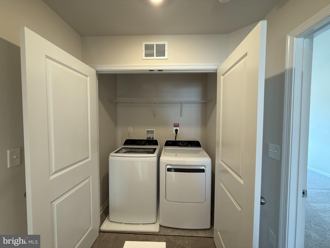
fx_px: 133
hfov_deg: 102.1
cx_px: 165
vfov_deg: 85.7
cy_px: 124
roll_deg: +0.1
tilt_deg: -1.6
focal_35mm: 14
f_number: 2.2
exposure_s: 1/120
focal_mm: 2.22
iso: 250
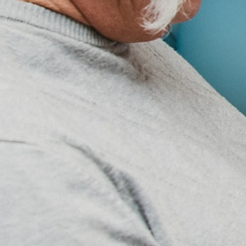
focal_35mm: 199
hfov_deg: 7.2
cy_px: 58
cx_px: 879
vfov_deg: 8.8
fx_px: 1600
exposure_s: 1/160
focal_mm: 24
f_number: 4
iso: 160
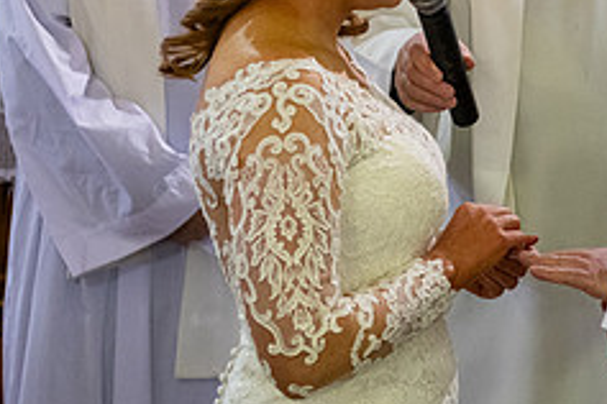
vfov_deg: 10.8
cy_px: 75
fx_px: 2141
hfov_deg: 15.9
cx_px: 584
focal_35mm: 127
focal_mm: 52
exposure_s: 1/160
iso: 1250
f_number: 3.5
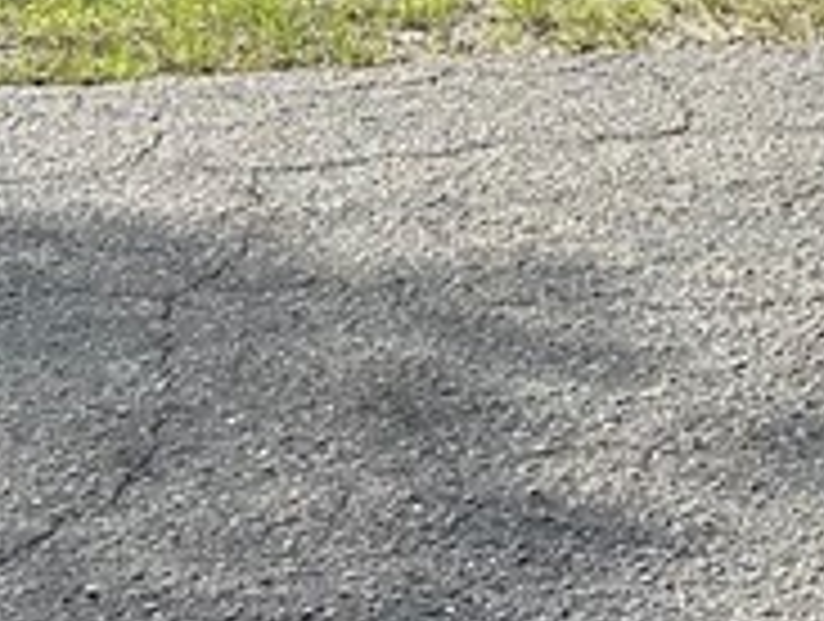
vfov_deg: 9.9
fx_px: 3196
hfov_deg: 14.4
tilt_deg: +0.8
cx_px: 883
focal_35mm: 134
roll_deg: +0.1
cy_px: -801
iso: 80
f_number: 1.78
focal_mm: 6.86
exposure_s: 1/2660
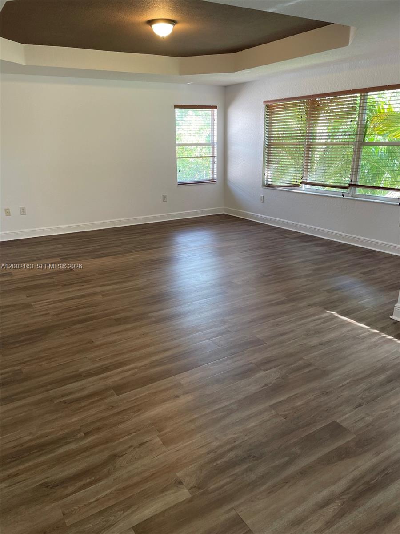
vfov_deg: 67.3
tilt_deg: -18.8
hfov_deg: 53.1
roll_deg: +1.1
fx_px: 401
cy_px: 267
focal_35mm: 26
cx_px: 200
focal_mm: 4.2
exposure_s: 1/120
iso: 125
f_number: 1.6
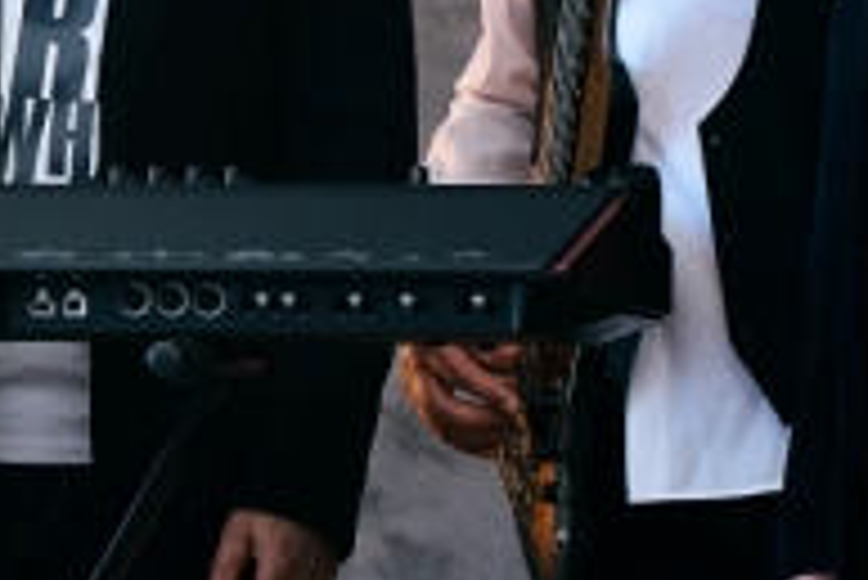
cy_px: 294
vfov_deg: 5.2
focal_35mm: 265
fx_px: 6394
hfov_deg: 7.6
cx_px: -553
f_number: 5.6
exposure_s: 1/160
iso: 400
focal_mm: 50
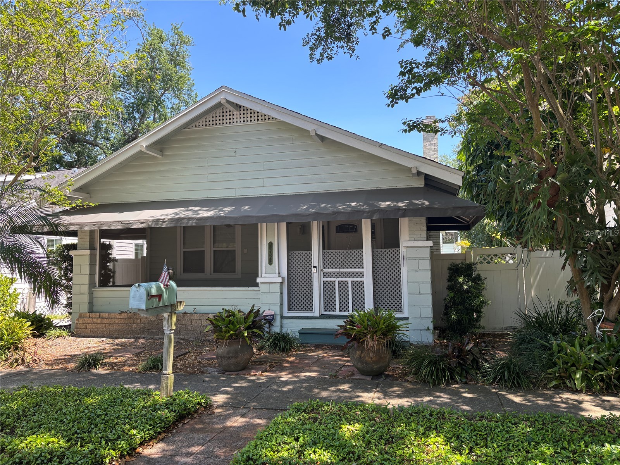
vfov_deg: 53.1
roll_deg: +0.9
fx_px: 466
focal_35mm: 26
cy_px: 232
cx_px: 310
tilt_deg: +4.9
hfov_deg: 67.3
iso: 50
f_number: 1.6
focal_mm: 5.96
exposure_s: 1/574
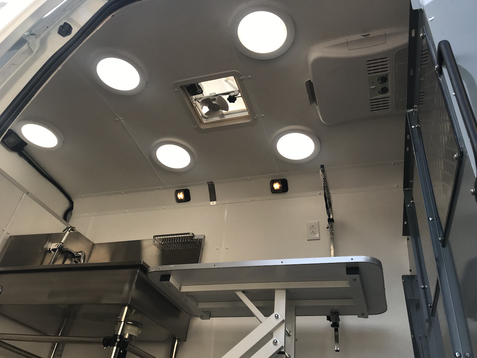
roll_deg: -9.4
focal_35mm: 28
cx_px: 238
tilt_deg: +37.1
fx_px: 386
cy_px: 179
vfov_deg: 49.7
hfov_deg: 63.4
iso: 20
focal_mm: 3.99
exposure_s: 1/397
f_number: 1.8
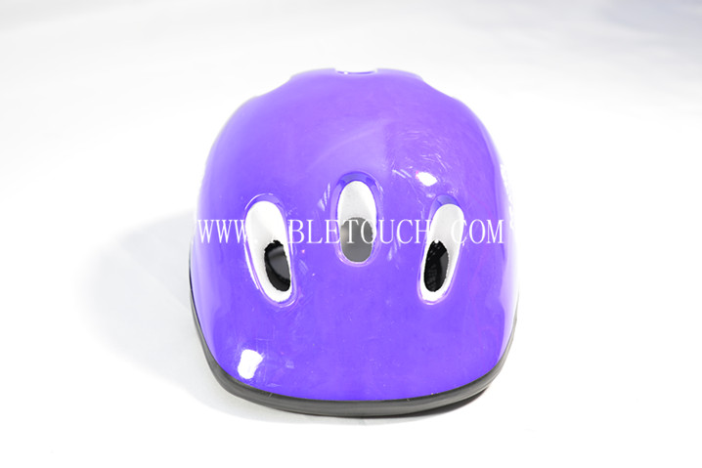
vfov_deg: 27.0
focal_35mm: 50
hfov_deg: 39.6
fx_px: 975
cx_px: 351
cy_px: 234
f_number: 5.6
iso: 320
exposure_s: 1/80
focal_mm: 50
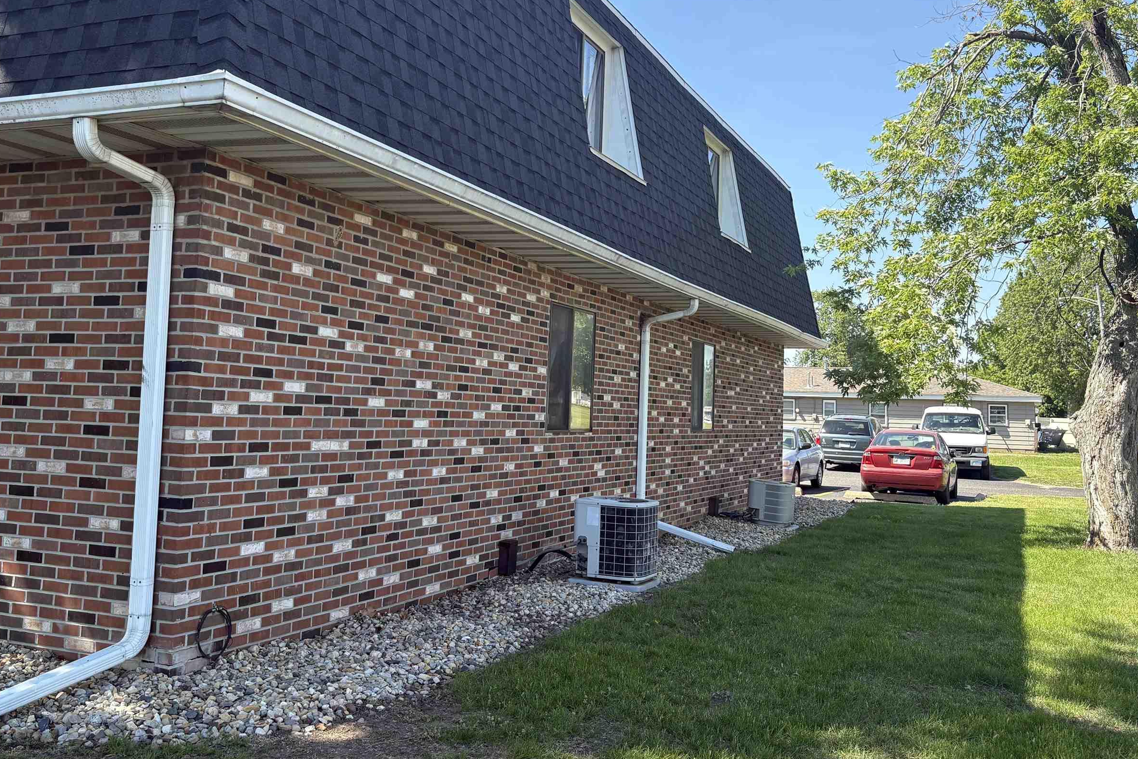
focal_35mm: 35
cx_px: 538
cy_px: 300
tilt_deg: +5.8
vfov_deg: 37.7
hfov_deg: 54.4
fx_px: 1106
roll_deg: -1.7
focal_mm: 5.96
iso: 50
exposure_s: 1/873
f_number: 1.6
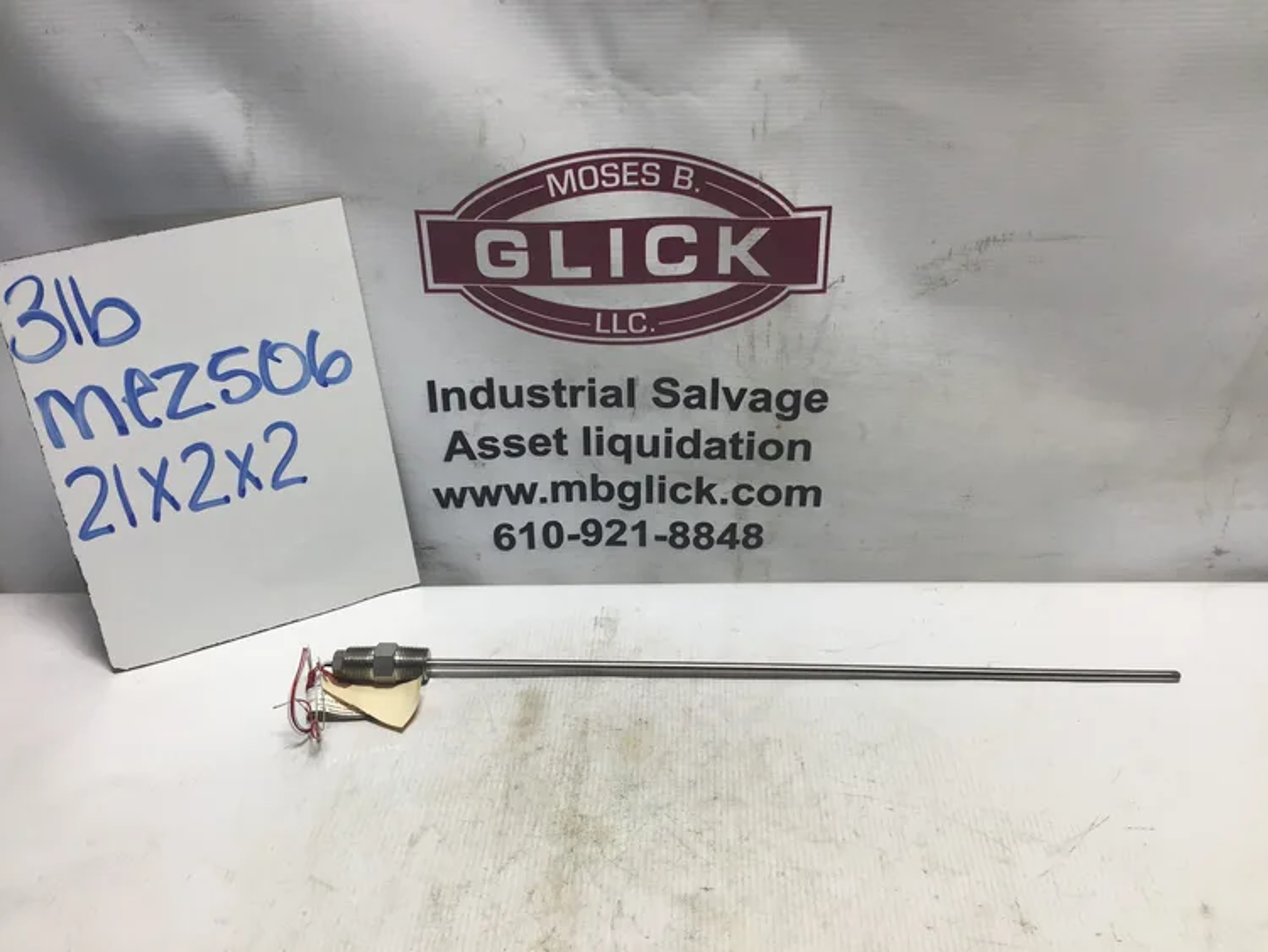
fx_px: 1136
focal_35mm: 31
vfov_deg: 45.5
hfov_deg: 58.3
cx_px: 634
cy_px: 476
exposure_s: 1/178
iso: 25
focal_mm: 3.3
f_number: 2.4
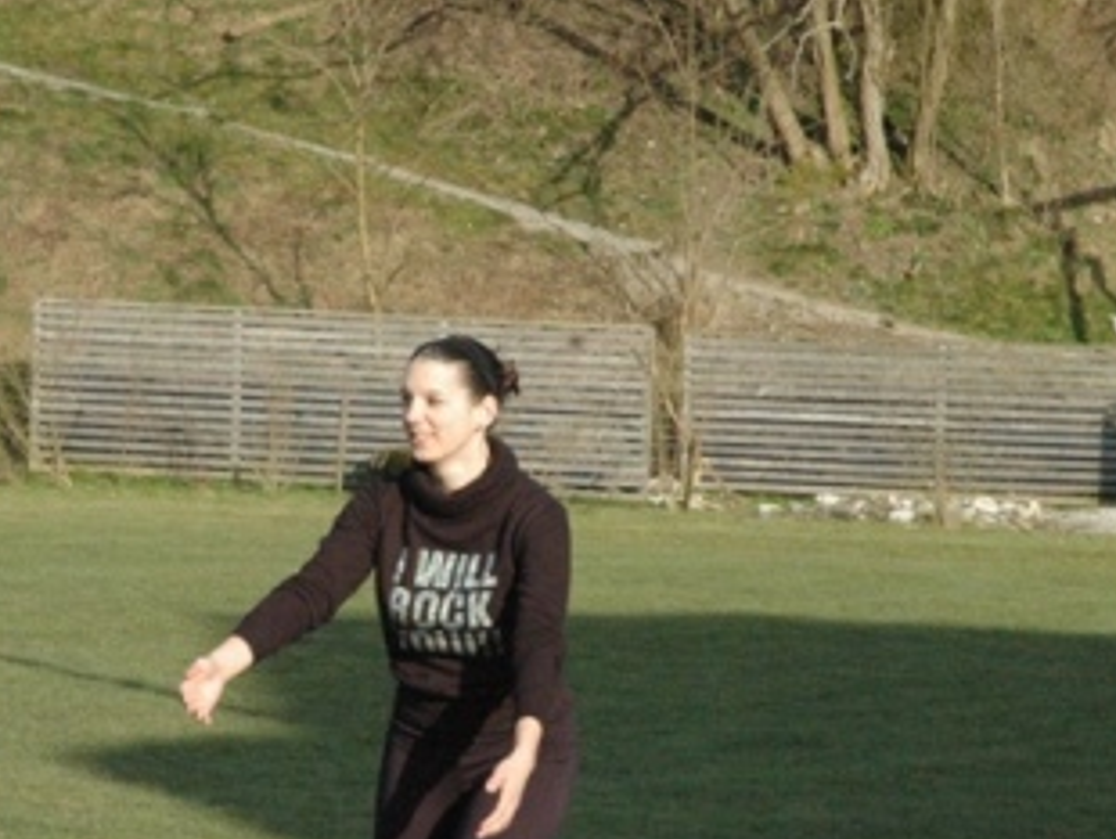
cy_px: 529
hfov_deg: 9.5
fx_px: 6711
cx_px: 529
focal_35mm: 208
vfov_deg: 7.2
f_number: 13
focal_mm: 70
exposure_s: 1/640
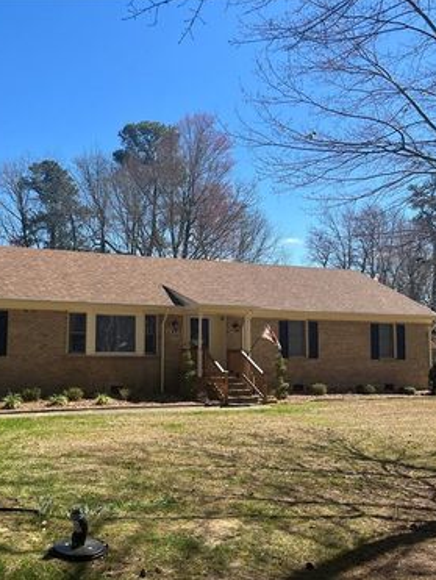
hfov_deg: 39.8
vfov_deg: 52.6
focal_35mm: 35
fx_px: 587
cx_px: 119
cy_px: 288
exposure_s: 1/2841
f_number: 1.5
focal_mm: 5.7
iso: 50
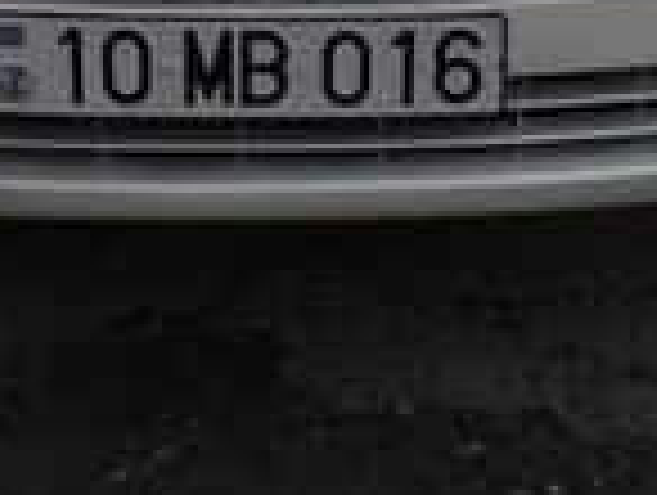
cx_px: 207
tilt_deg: -10.0
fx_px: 2490
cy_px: -380
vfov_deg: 10.7
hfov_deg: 15.0
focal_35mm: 131
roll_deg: -1.3
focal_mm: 4.15
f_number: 2.2
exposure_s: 1/1464
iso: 32
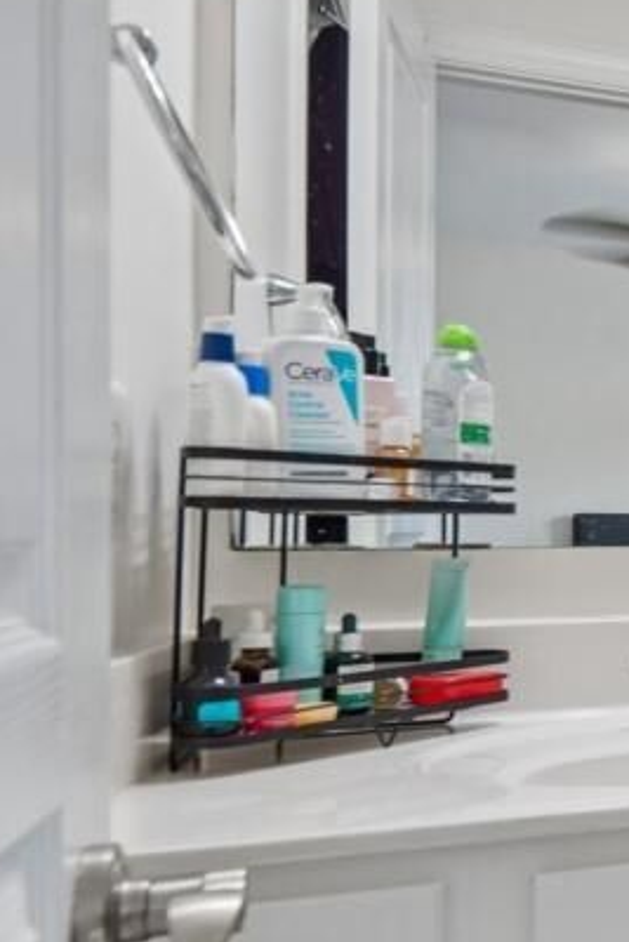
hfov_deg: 18.4
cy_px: 495
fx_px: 1257
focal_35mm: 48
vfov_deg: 41.1
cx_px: 1260
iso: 400
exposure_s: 1/13
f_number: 8
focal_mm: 16
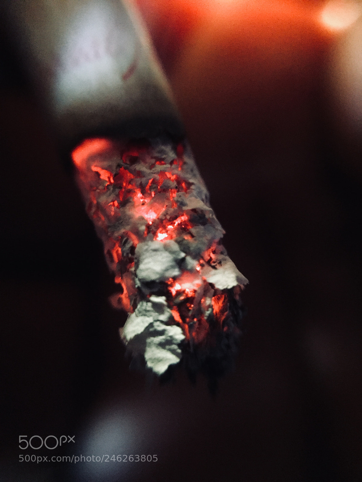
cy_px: 241
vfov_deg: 61.7
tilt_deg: -50.3
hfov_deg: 48.2
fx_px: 404
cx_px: 181
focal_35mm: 29
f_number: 2.2
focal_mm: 4.15
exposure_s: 1/17
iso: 1000
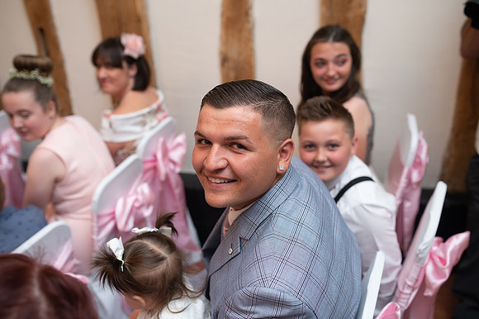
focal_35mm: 35
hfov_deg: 54.5
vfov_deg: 37.8
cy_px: 160
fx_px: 465
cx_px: 240
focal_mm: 35
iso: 500
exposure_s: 1/100
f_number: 2.8
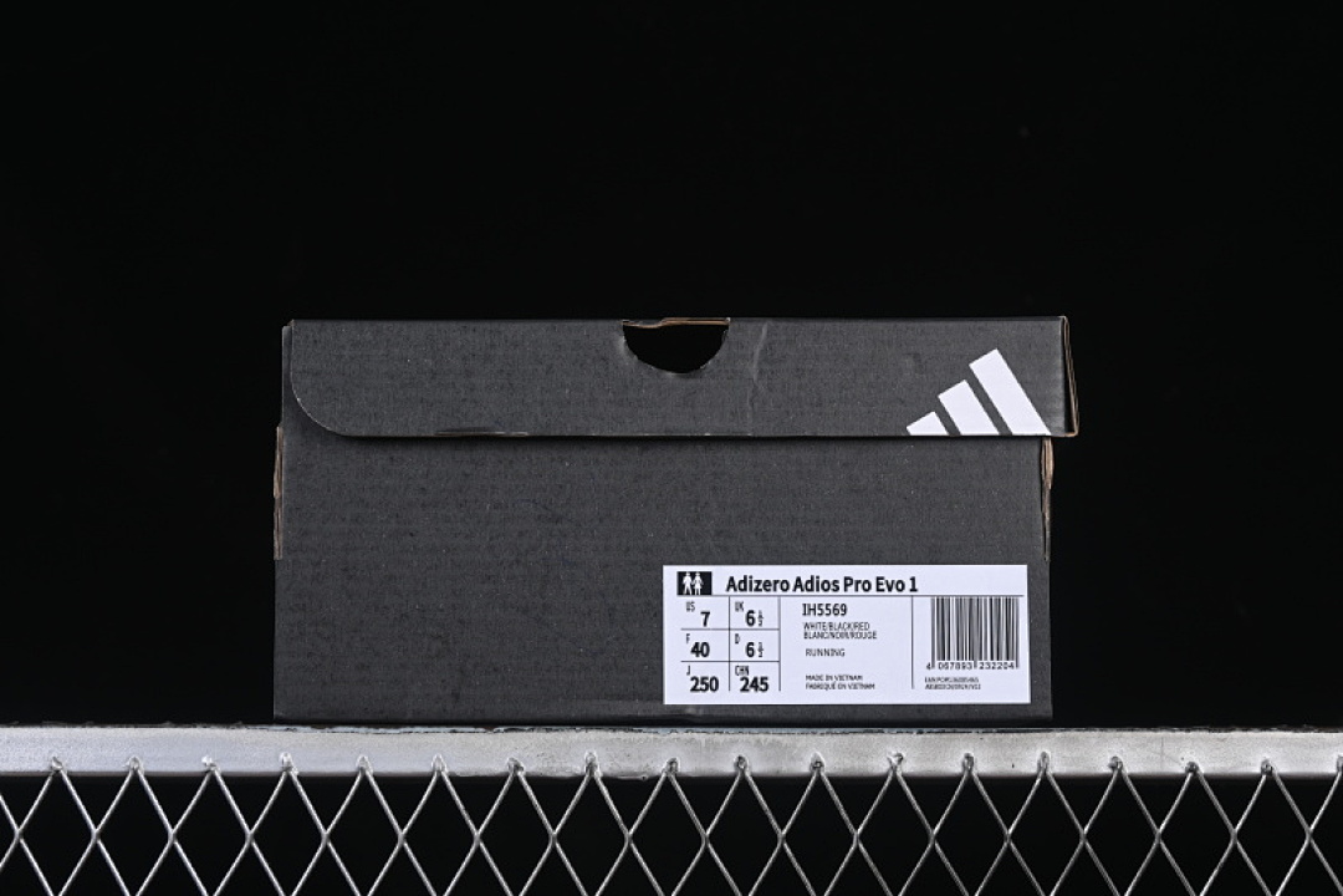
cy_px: 448
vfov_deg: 18.2
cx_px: 672
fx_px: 2798
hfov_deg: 27.0
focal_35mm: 75
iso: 160
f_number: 8
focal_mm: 50
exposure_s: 1/100
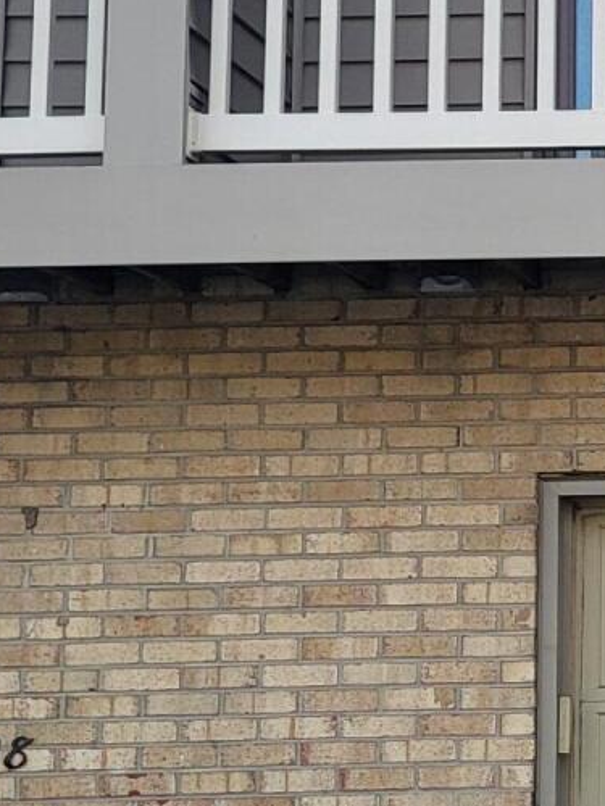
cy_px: 289
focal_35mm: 104
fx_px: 2424
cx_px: 986
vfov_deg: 18.9
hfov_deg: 13.2
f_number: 1.8
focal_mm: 5.4
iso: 40
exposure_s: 1/1139
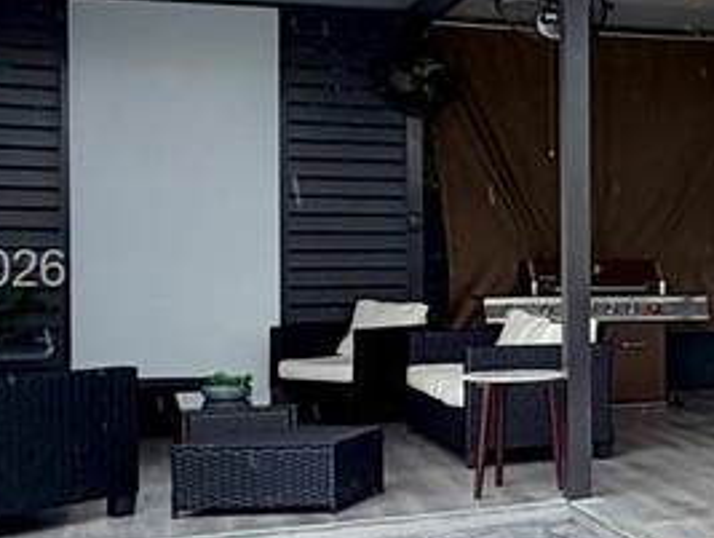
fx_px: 1384
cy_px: 273
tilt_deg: -1.4
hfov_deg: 22.7
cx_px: 1112
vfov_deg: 22.0
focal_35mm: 67
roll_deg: -0.1
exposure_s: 1/502
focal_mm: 2.22
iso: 50
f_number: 2.2
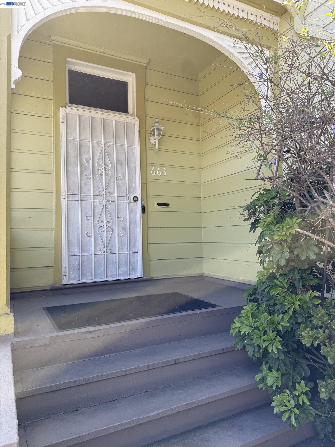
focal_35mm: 24
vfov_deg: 71.6
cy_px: 224
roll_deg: +0.9
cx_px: 168
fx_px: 310
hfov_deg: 56.8
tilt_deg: +3.3
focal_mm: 6.76
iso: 80
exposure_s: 1/715
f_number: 1.78
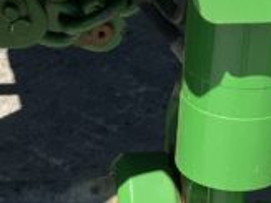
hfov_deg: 10.8
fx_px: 1424
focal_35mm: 182
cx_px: 53
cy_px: 178
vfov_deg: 8.1
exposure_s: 1/1121
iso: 16
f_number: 1.8
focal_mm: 3
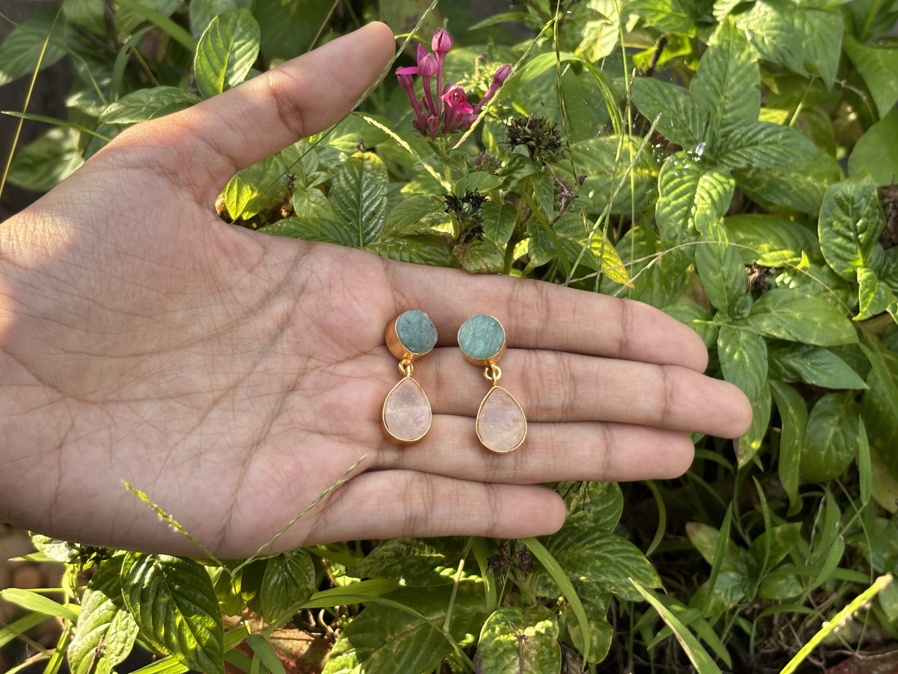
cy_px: 337
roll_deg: -6.1
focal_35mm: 52
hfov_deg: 36.8
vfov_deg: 28.0
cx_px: 449
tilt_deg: -32.2
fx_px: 1349
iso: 32
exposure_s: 1/234
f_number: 1.6
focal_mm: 5.96
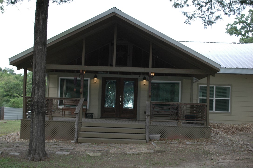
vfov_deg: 28.0
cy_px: 84
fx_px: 337
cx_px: 126
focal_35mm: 48
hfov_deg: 41.2
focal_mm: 32
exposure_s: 1/400
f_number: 4.8
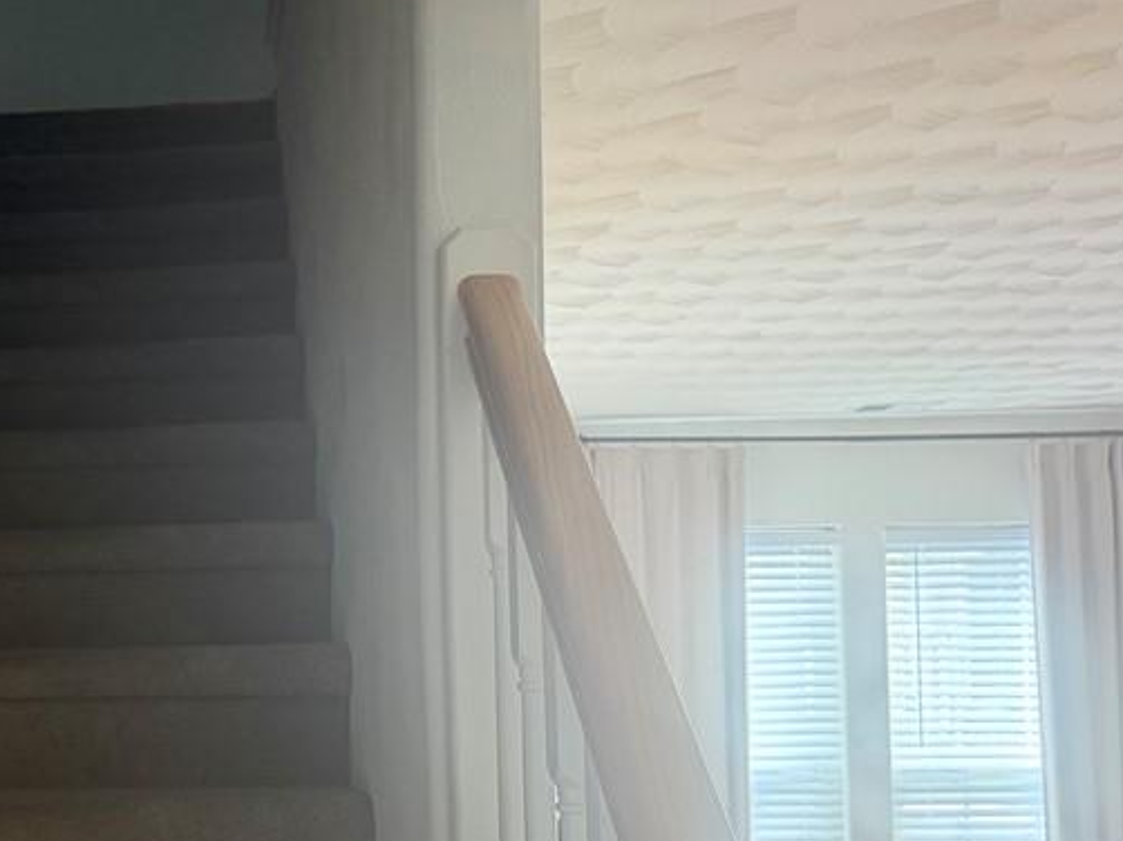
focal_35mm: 49
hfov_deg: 35.6
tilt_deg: +1.9
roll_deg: +0.6
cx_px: 27
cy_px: 624
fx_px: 1589
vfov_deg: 29.2
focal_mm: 6.76
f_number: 1.78
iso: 400
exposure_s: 1/60
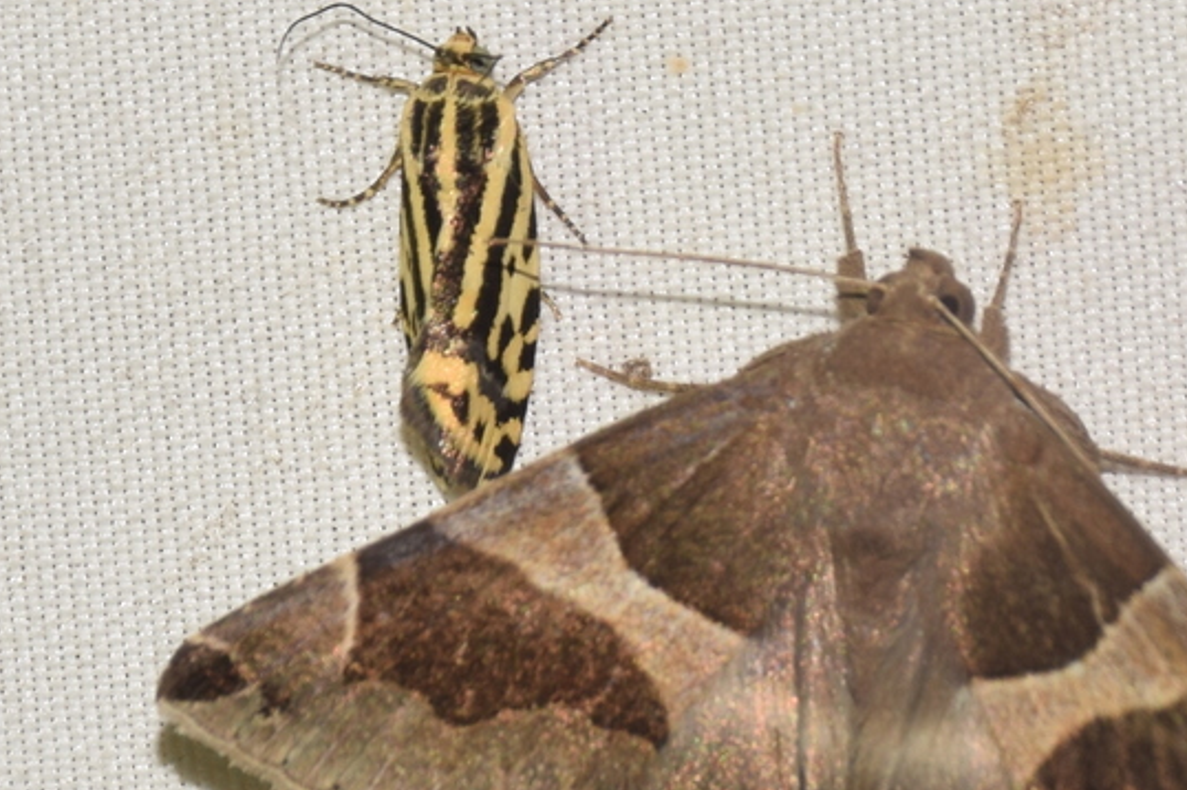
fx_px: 12357
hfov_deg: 5.5
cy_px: 655
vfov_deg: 3.7
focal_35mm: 375
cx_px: 806
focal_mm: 140
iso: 100
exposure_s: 1/160
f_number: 13
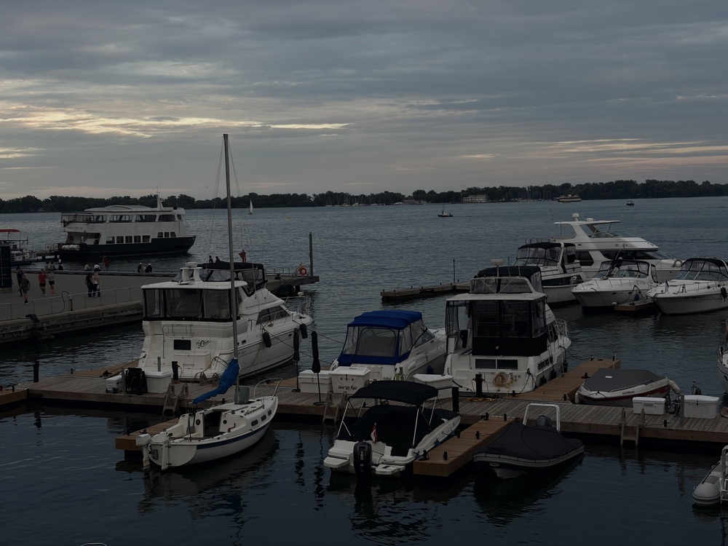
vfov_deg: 28.0
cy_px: 273
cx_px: 364
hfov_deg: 36.8
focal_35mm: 52
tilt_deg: -4.4
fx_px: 1094
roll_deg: +2.3
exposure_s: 1/306
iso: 32
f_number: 1.6
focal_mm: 5.96
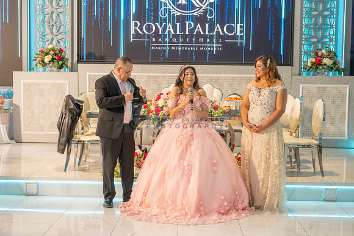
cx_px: 177
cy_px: 118
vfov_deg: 24.6
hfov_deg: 36.2
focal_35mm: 55
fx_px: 541
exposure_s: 1/125
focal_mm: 55
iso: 1000
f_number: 5
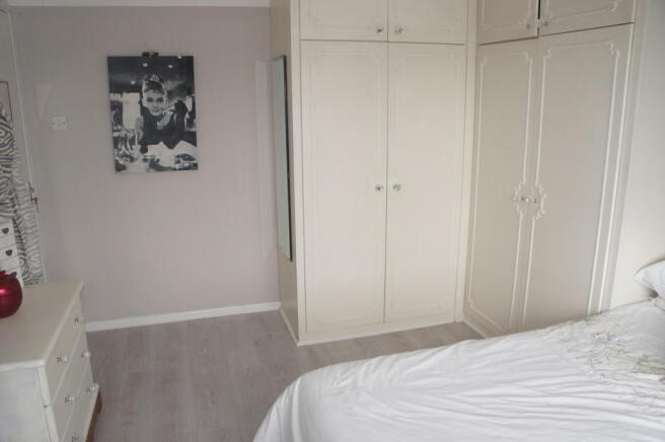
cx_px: 332
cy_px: 221
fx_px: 498
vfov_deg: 47.8
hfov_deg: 67.4
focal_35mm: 27
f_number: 4
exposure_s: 1/60
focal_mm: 18
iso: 200
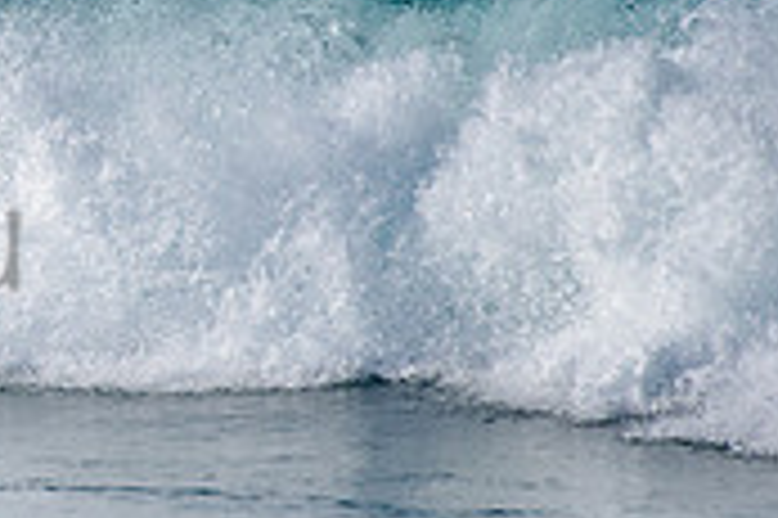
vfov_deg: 0.8
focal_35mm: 1680
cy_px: 187
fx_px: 36272
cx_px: -454
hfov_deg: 1.2
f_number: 5.6
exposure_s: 1/1600
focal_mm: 500
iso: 110
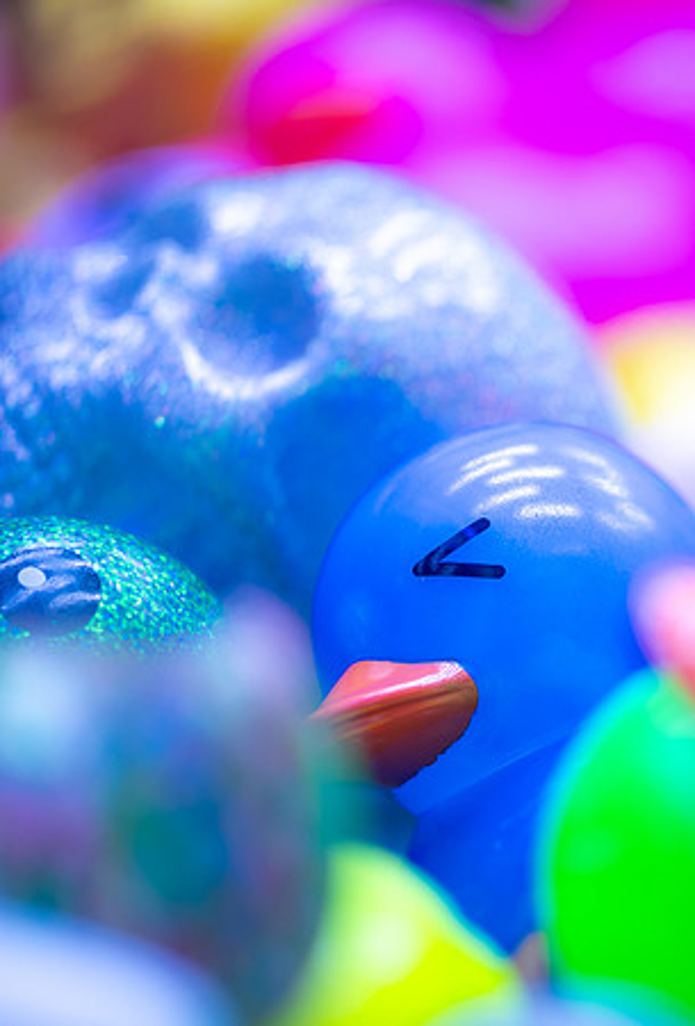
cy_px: 569
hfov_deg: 7.9
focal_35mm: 174
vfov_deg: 11.7
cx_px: 780
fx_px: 4985
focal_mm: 105
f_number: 1.4
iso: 160
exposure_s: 1/200
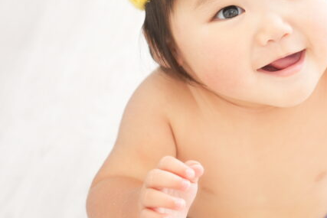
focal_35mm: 132
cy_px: 118
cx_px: 270
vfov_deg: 10.4
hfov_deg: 15.4
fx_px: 1199
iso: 400
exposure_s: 1/160
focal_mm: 55
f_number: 3.2
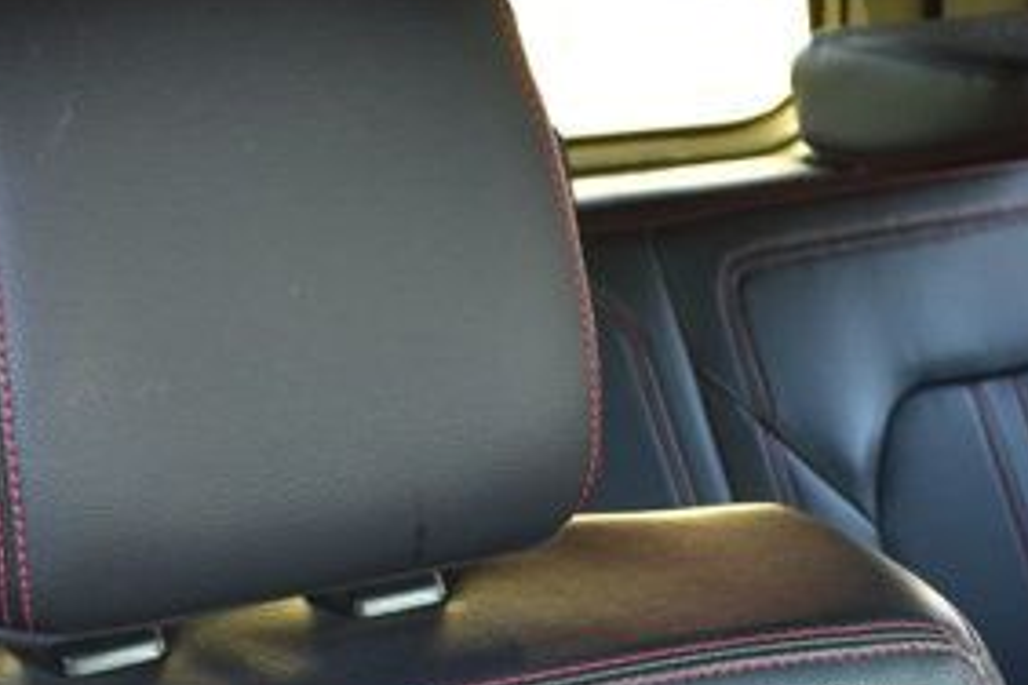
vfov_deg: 12.1
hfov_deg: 18.1
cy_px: 929
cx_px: 1105
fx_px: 3112
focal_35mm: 109
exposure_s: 1/15
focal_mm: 20
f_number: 6.3
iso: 500
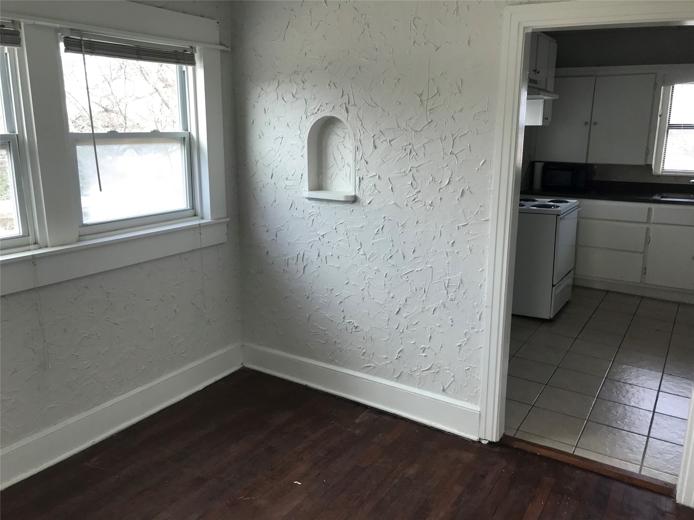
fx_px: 561
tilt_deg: -14.1
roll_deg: +0.1
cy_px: 260
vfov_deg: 49.7
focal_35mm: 28
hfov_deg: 63.4
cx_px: 347
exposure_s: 1/120
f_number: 1.8
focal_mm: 3.99
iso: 40
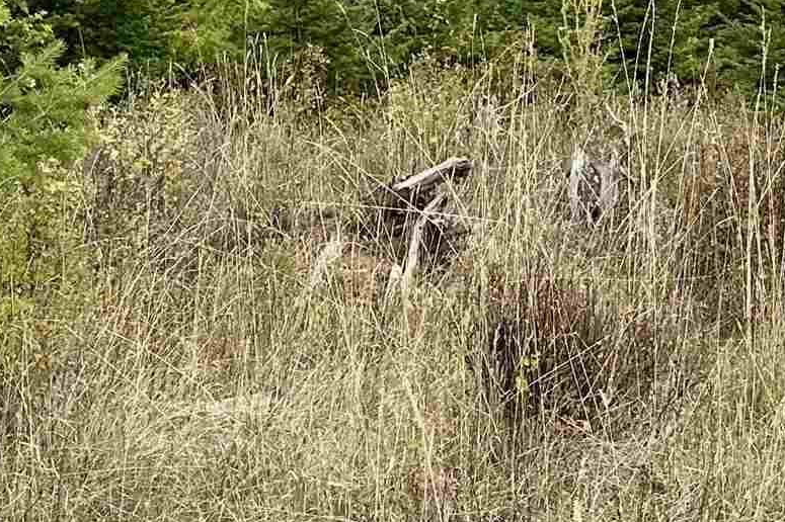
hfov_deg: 19.7
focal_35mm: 99
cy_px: 127
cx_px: 862
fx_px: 2158
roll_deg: +1.6
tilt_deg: -7.3
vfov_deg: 13.8
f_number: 1.78
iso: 80
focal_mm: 6.86
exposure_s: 1/1495
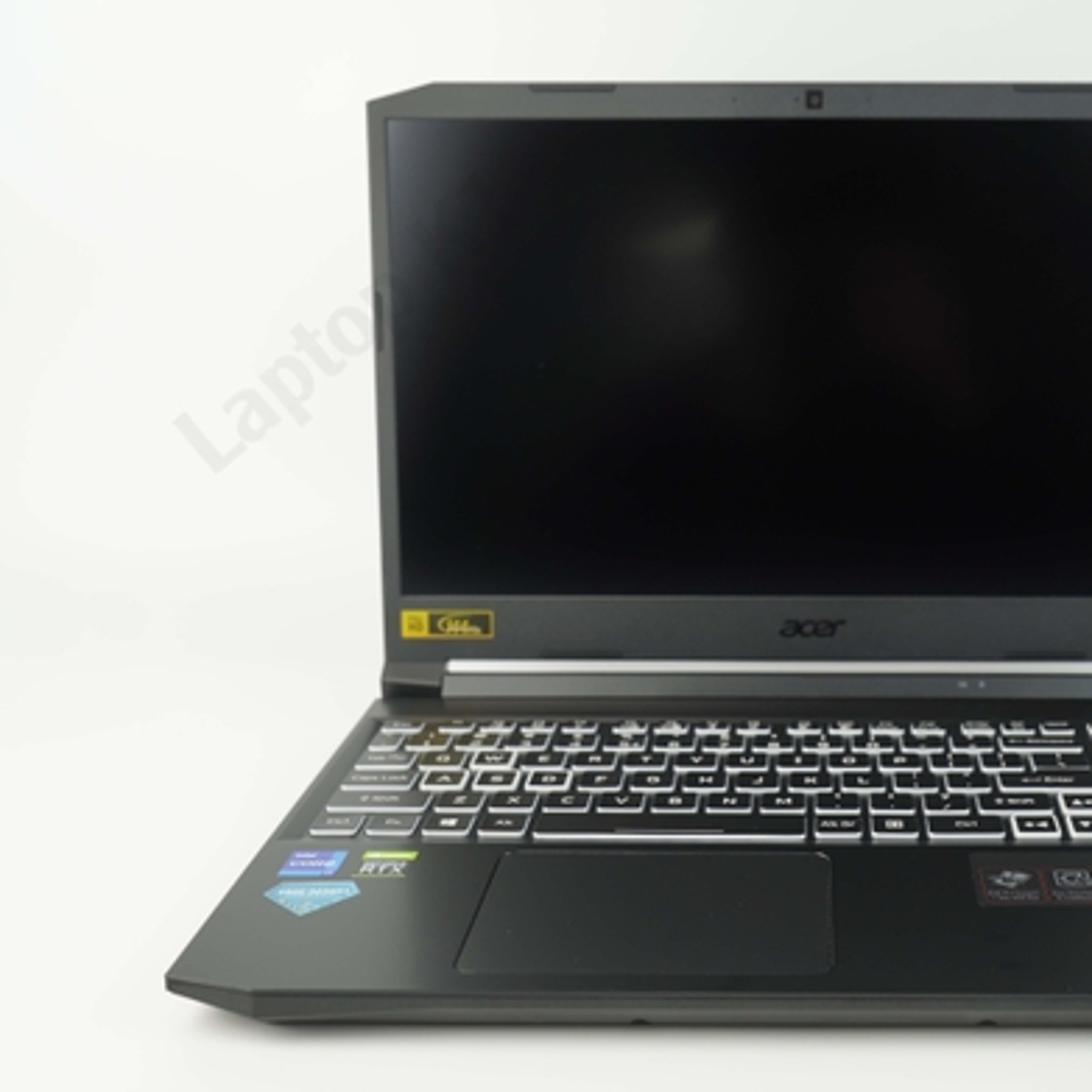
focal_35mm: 47
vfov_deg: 36.1
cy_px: 553
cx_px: 804
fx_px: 1677
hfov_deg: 35.3
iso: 100
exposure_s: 1/30
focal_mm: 24
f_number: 4.5
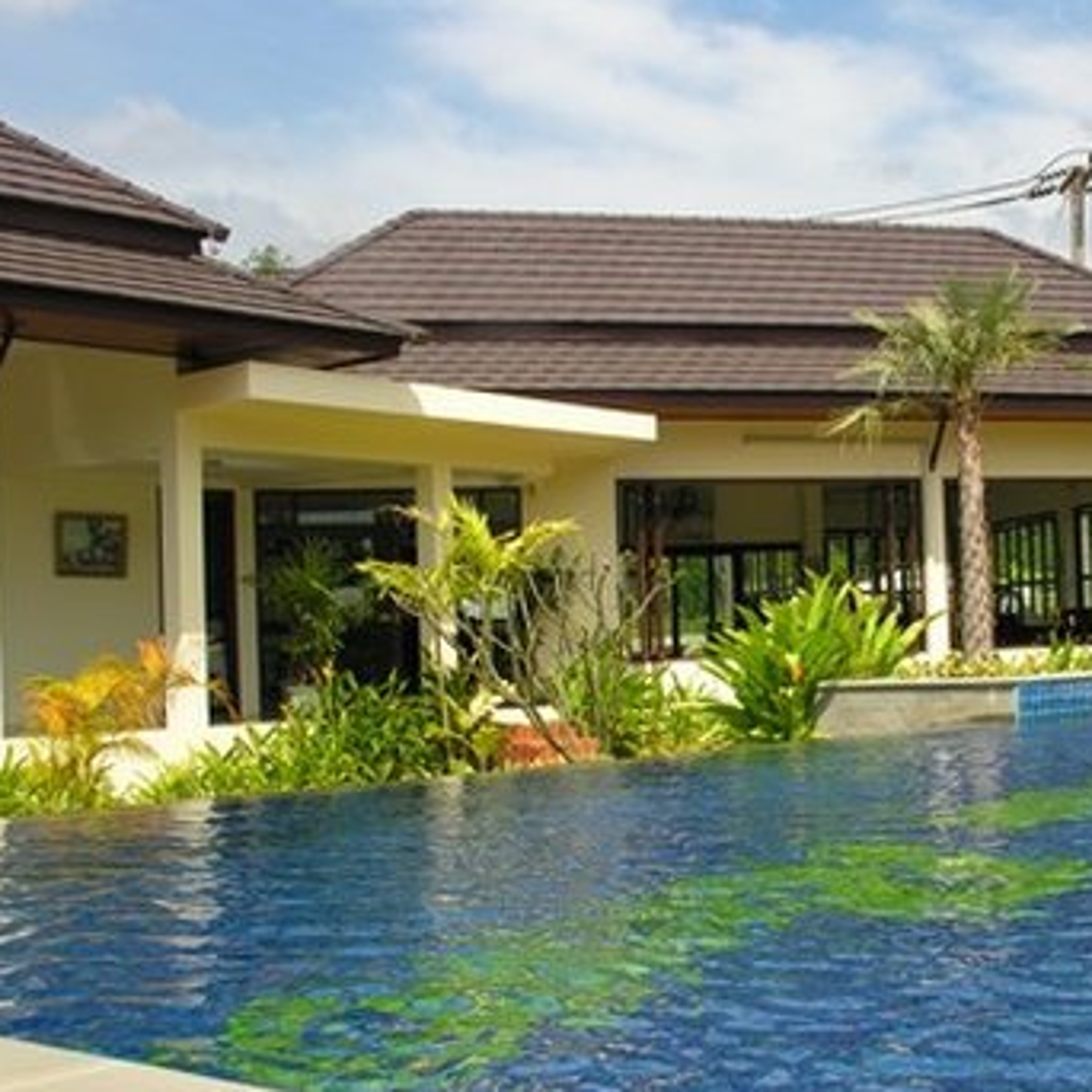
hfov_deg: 32.9
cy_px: 650
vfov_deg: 33.3
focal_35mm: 51
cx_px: 785
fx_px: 1820
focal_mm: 8.9
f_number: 6.3
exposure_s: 1/195
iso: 50
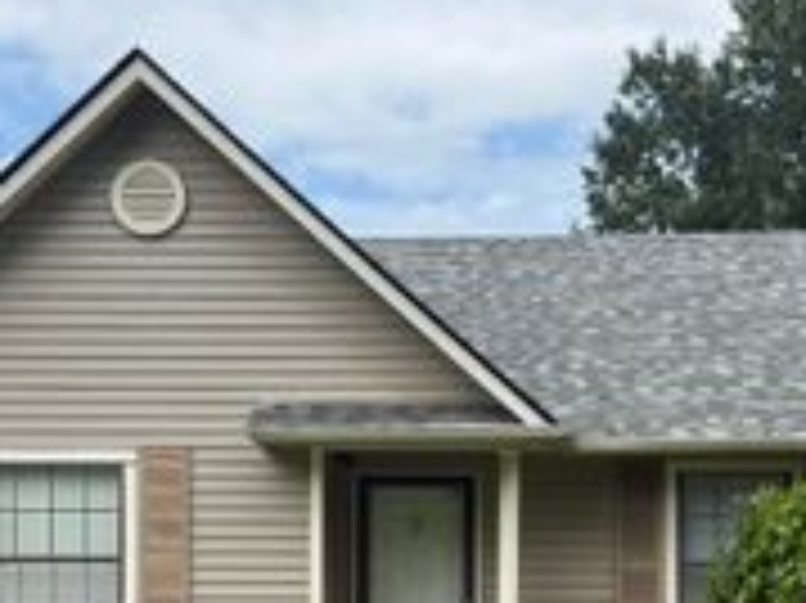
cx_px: 464
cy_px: 569
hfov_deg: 28.9
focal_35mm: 67
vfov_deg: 21.3
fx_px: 1559
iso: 80
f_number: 1.78
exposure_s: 1/3953
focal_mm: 6.76
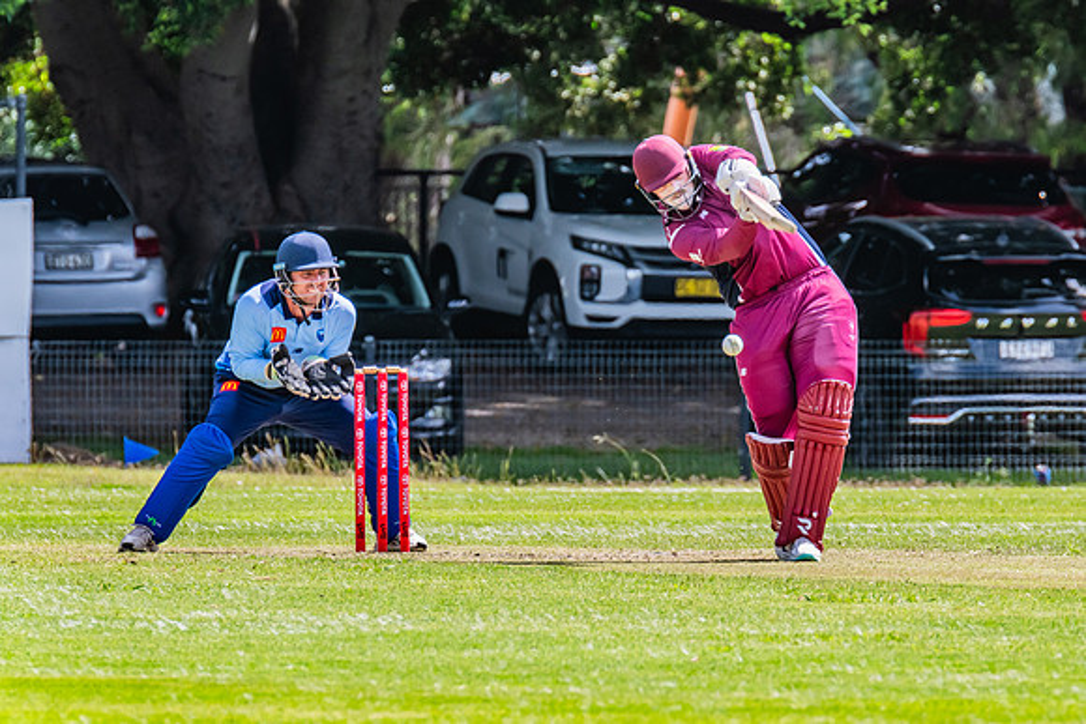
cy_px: 343
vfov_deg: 1.8
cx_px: 683
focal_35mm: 758
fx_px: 22866
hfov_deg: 2.7
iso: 800
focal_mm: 600
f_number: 11
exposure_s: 1/800
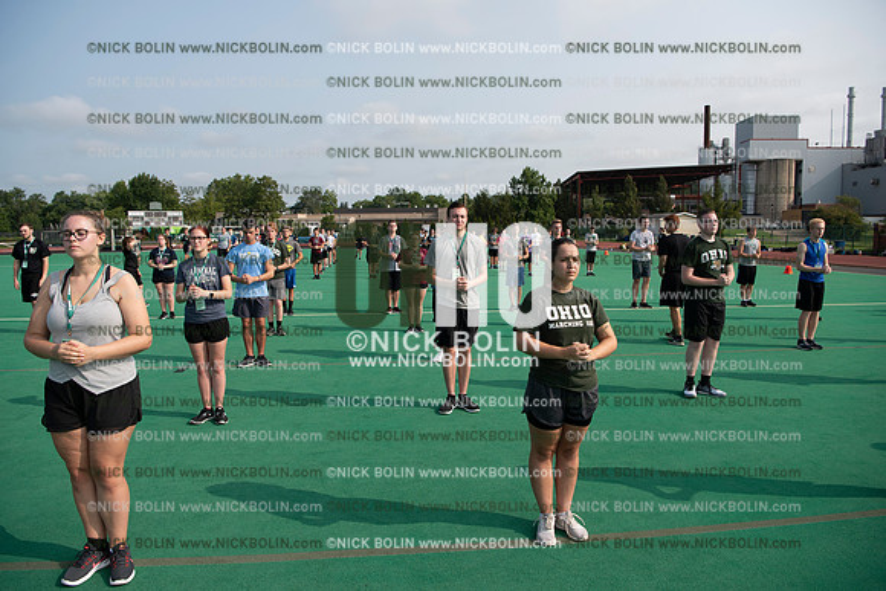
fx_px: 591
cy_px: 296
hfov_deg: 73.7
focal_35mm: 24
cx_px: 443
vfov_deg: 53.2
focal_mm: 24
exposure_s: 1/640
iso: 125
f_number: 5.6
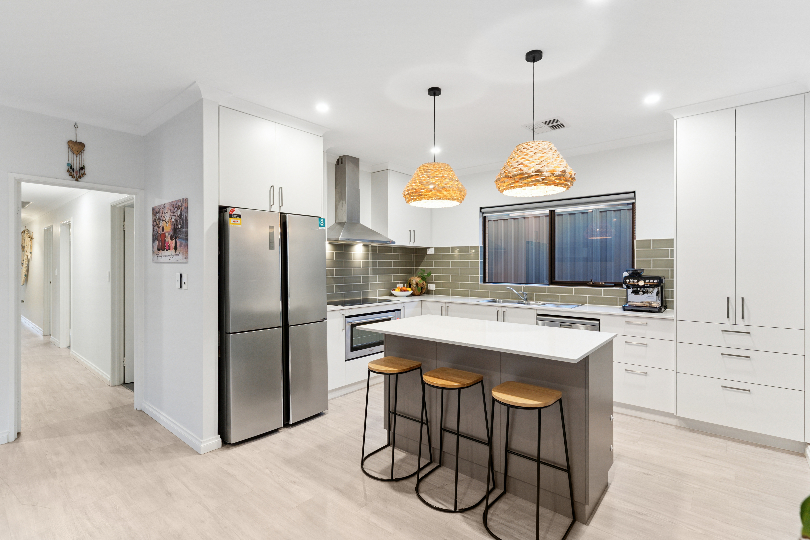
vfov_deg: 70.4
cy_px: 270
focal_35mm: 17
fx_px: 382
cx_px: 405
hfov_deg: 93.3
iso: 640
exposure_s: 1/8
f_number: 9
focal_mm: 17
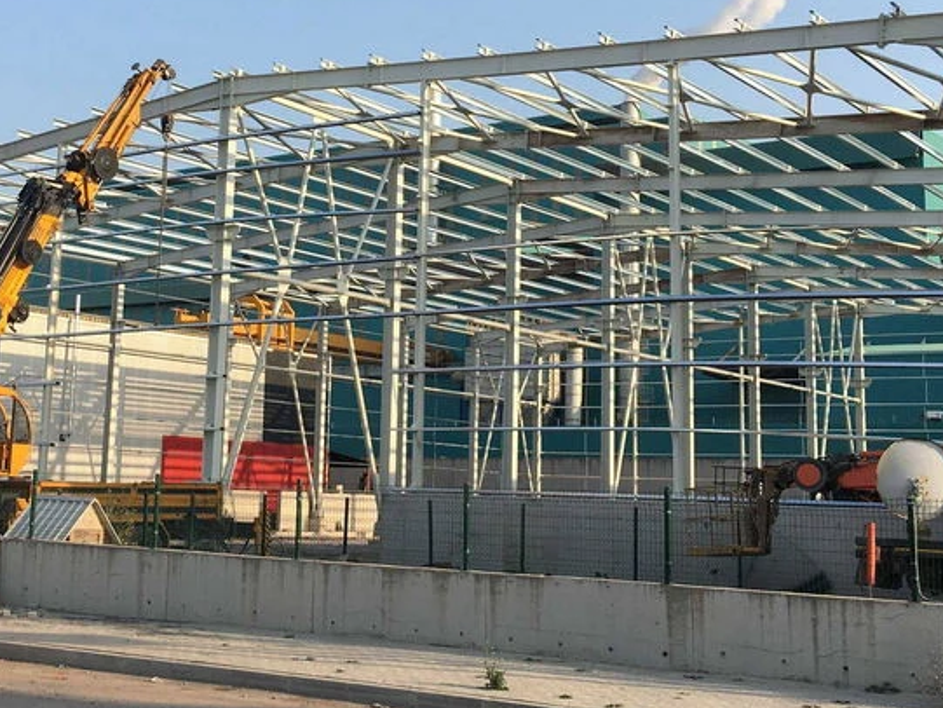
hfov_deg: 35.3
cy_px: 242
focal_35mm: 54
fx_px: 1471
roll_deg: -1.7
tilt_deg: +12.2
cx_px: 335
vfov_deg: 26.9
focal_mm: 4.15
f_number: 2.2
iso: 25
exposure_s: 1/777
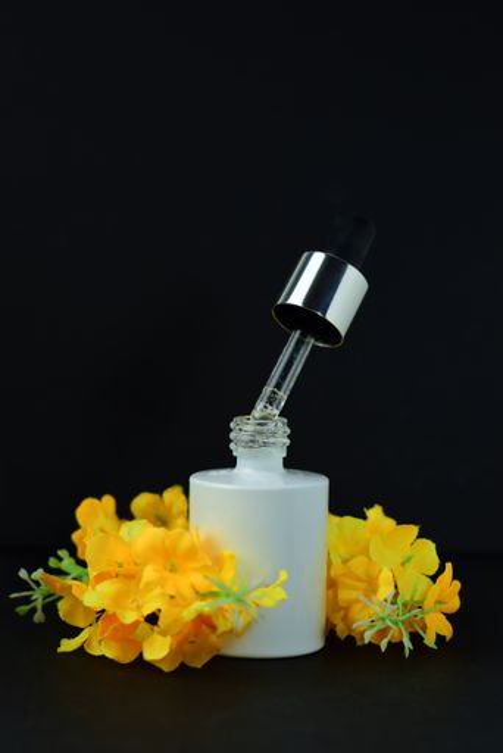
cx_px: 252
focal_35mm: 75
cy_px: 376
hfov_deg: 18.2
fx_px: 1570
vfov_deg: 27.0
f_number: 4
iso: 200
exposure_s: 1/200
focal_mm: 50
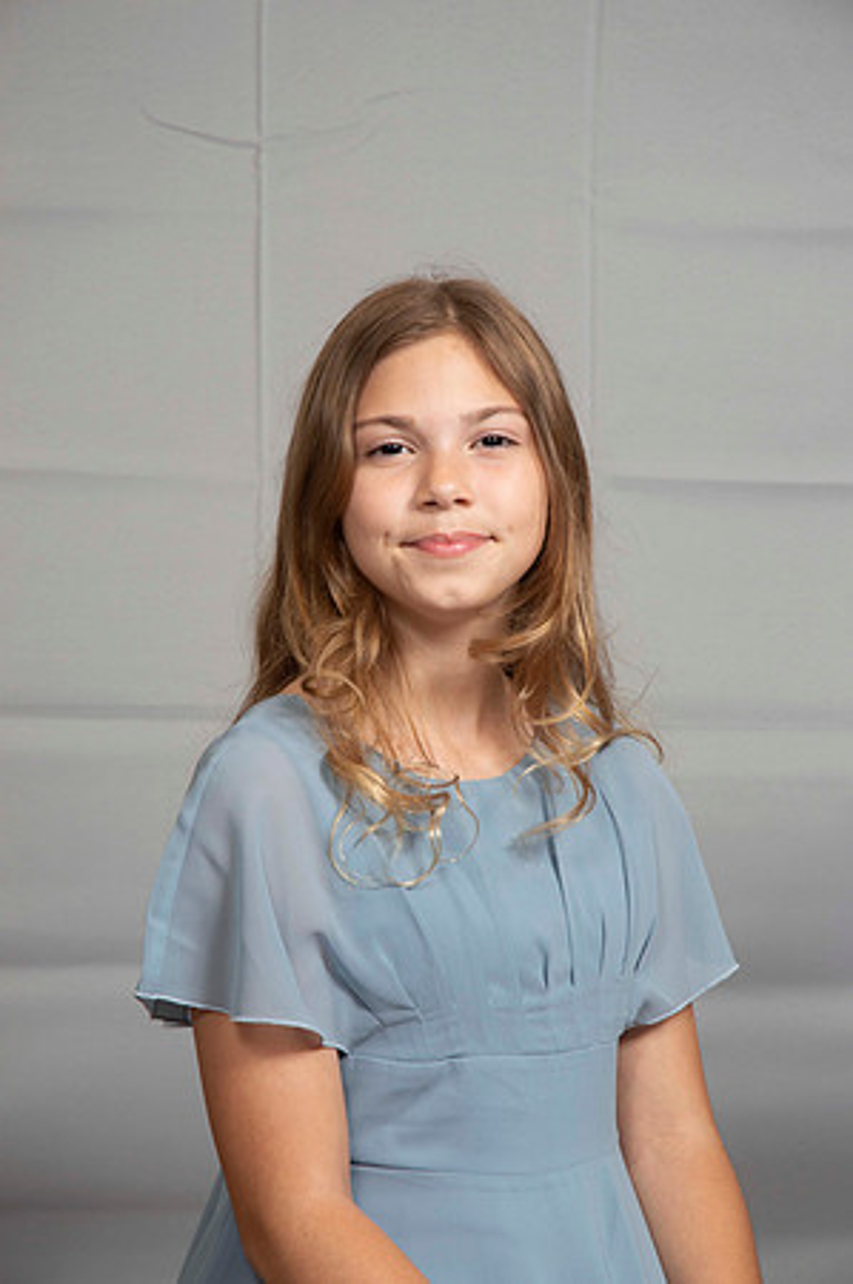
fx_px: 3740
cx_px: 426
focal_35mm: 105
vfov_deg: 19.5
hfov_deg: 13.0
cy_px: 642
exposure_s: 1/60
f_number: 6.3
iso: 100
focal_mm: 70
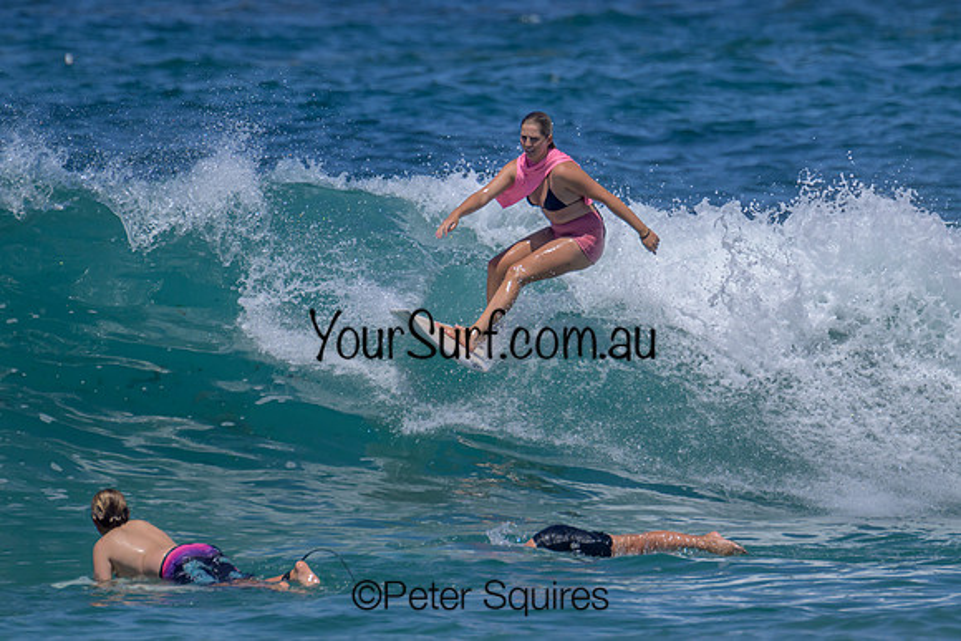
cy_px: 215
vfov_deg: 1.3
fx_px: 28418
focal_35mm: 1064
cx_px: 560
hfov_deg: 1.9
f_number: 11
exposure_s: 1/2000
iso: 640
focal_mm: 800
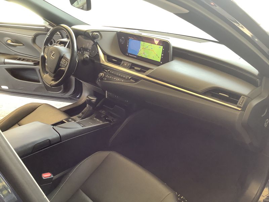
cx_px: 134
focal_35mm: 31
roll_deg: +0.0
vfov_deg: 45.4
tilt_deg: -26.9
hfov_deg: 58.4
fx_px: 241
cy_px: 101
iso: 80
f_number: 2.4
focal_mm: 3.3
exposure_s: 1/50
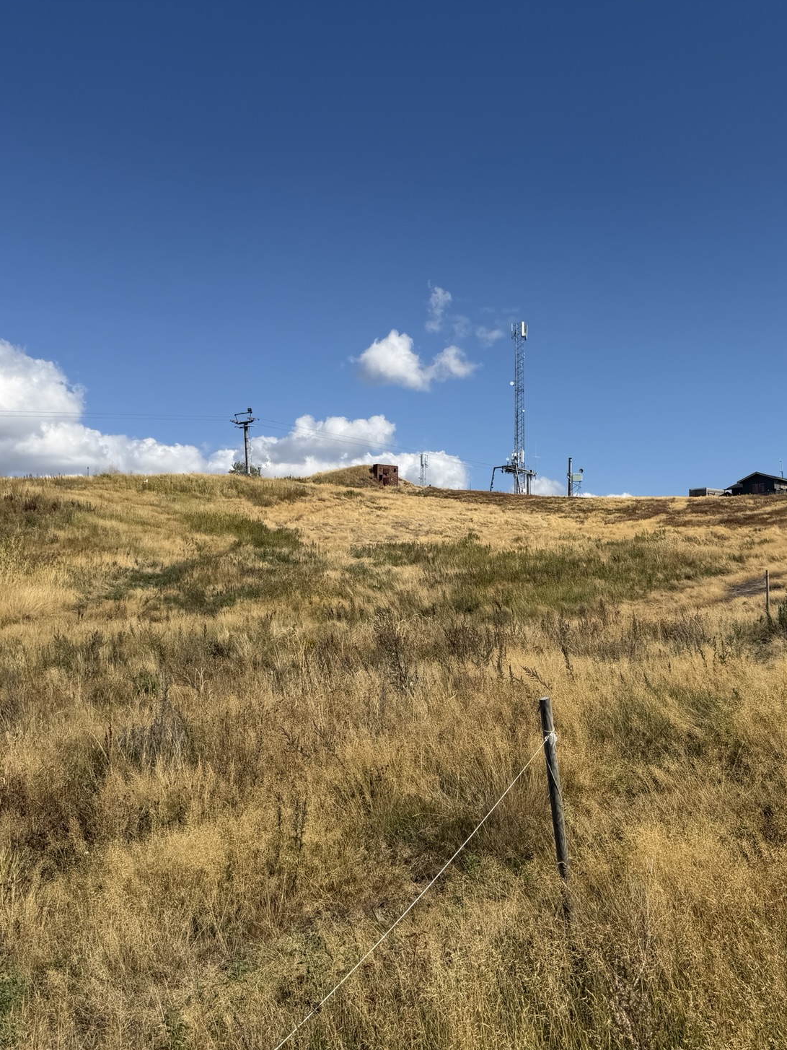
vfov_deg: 55.4
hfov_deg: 42.7
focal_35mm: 33
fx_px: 1000
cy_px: 515
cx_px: 478
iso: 80
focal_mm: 6.76
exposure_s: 1/6711
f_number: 1.78
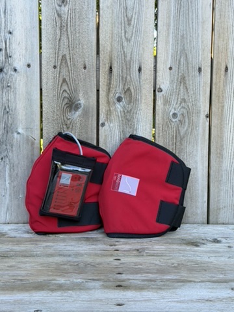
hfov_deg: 30.3
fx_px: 433
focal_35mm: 48
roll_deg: -0.5
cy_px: 156
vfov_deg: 39.7
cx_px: 117
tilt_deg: -5.1
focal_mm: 6.76
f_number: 1.78
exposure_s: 1/165
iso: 125
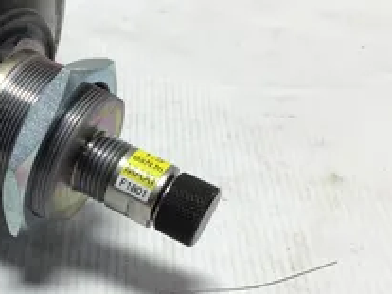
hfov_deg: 30.9
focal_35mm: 60
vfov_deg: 24.1
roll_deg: -0.9
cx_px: 47
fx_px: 679
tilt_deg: -39.8
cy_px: 224
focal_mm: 3.3
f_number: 2.4
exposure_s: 1/120
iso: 32
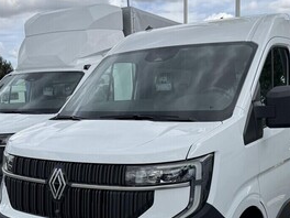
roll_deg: +0.3
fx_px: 419
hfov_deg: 38.2
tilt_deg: -8.2
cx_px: 156
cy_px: 164
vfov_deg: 28.7
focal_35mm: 50
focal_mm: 6.76
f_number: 1.78
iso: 80
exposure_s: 1/3413
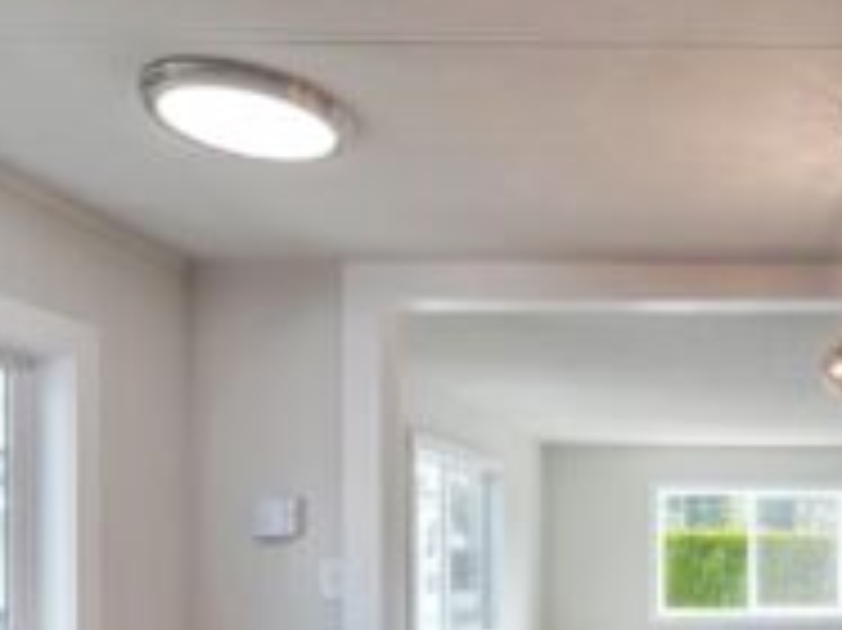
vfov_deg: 39.2
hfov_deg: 48.3
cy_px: 547
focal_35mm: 34
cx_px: 756
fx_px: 827
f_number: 9
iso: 250
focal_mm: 11
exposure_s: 1/25
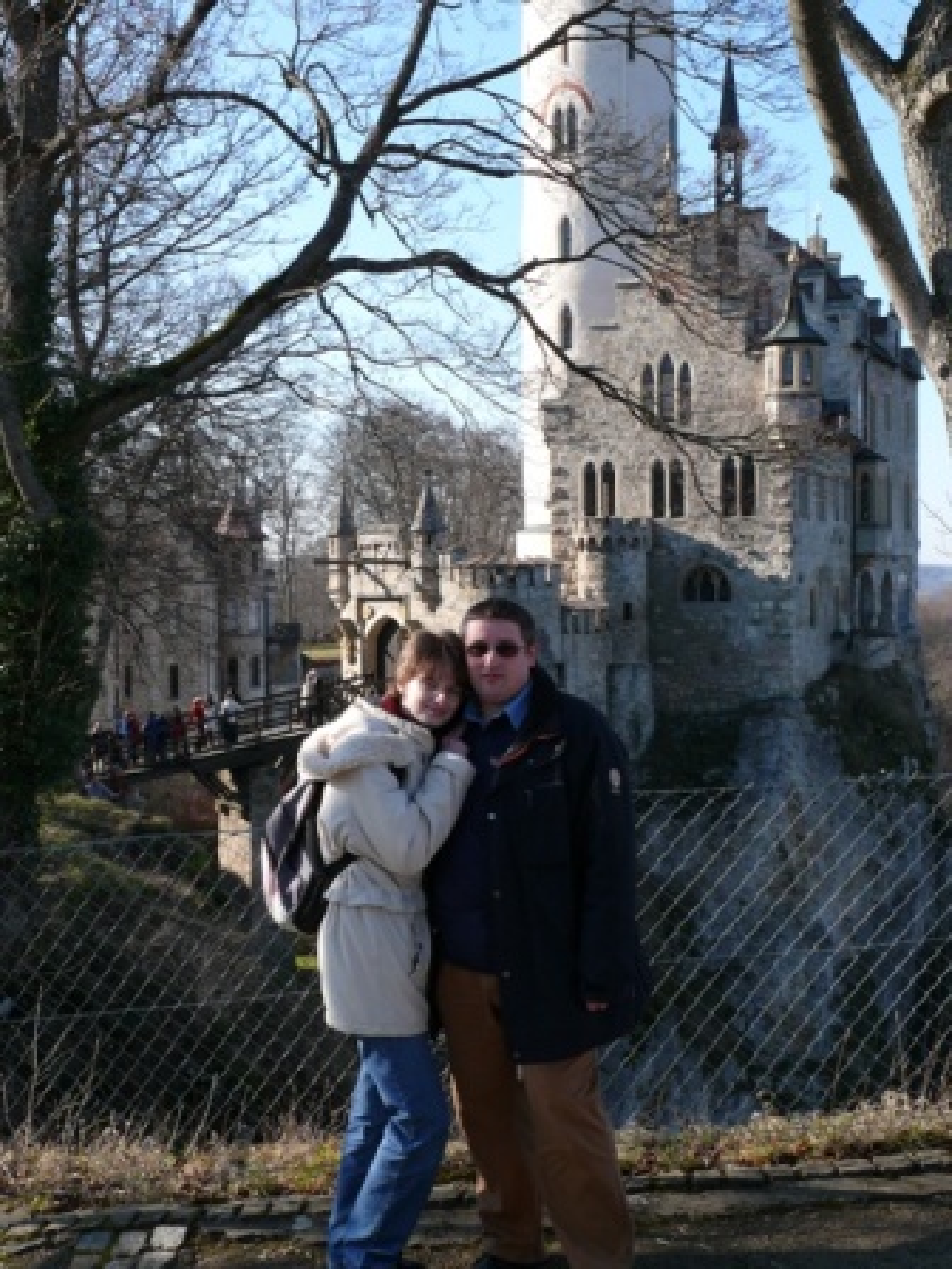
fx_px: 1687
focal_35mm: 46
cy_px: 634
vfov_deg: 41.2
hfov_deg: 31.5
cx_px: 476
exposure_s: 1/250
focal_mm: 9.6
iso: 100
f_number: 5
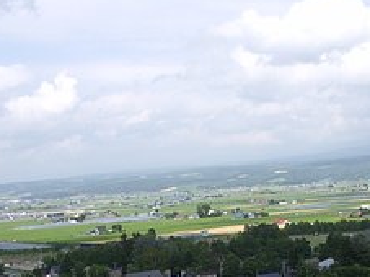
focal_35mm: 79
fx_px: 844
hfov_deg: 24.7
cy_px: 225
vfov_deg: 18.5
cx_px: 200
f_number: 4.3
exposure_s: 1/500
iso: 50
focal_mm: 5.8
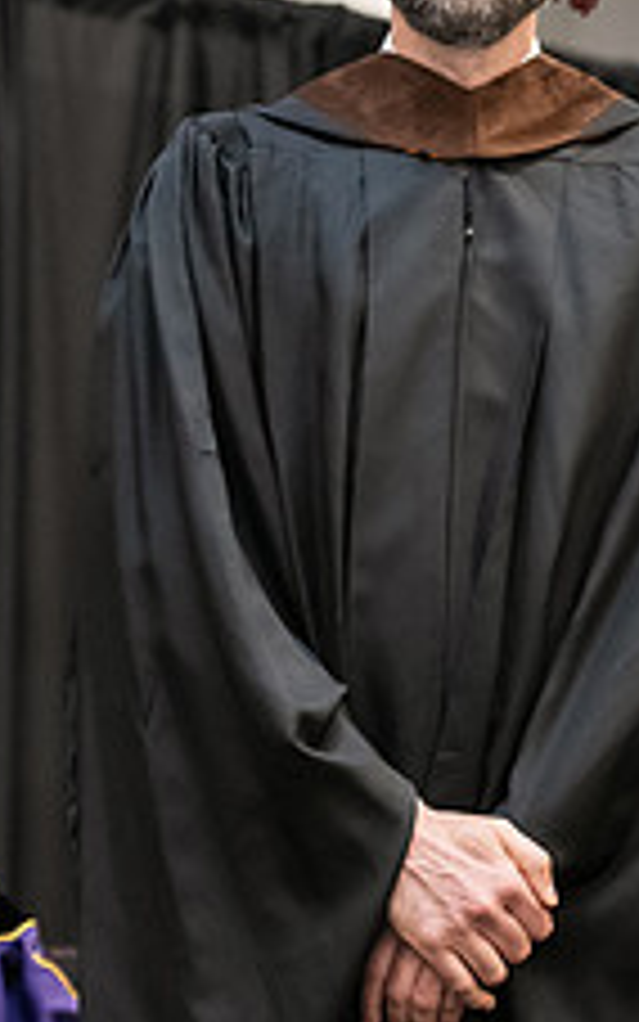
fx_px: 6238
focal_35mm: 224
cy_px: 322
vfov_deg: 9.4
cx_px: 734
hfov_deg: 5.8
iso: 3200
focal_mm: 86
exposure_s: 1/200
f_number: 3.5
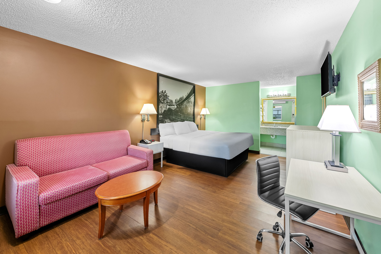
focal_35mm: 14
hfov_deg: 104.3
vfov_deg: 81.2
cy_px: 127
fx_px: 148
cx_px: 190
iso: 400
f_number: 8
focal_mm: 14
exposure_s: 1/1.67
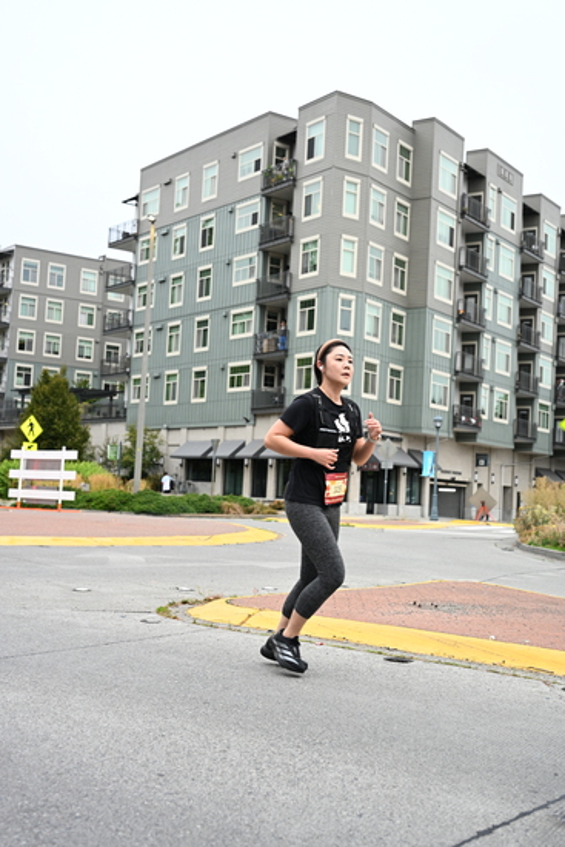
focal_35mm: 44
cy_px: 424
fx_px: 1035
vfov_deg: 44.5
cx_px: 282
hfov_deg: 30.5
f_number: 4
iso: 1600
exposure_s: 1/800
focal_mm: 44
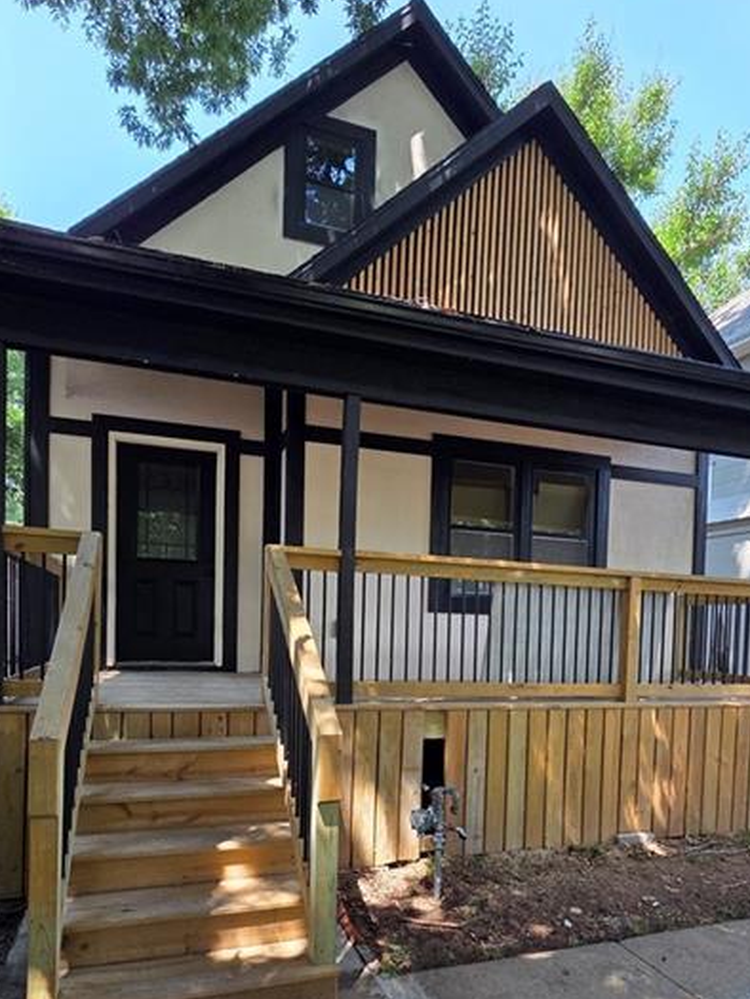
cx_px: 350
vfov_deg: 82.5
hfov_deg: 68.6
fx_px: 549
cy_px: 643
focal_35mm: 19
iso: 100
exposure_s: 1/359
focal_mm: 2.2
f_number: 2.2
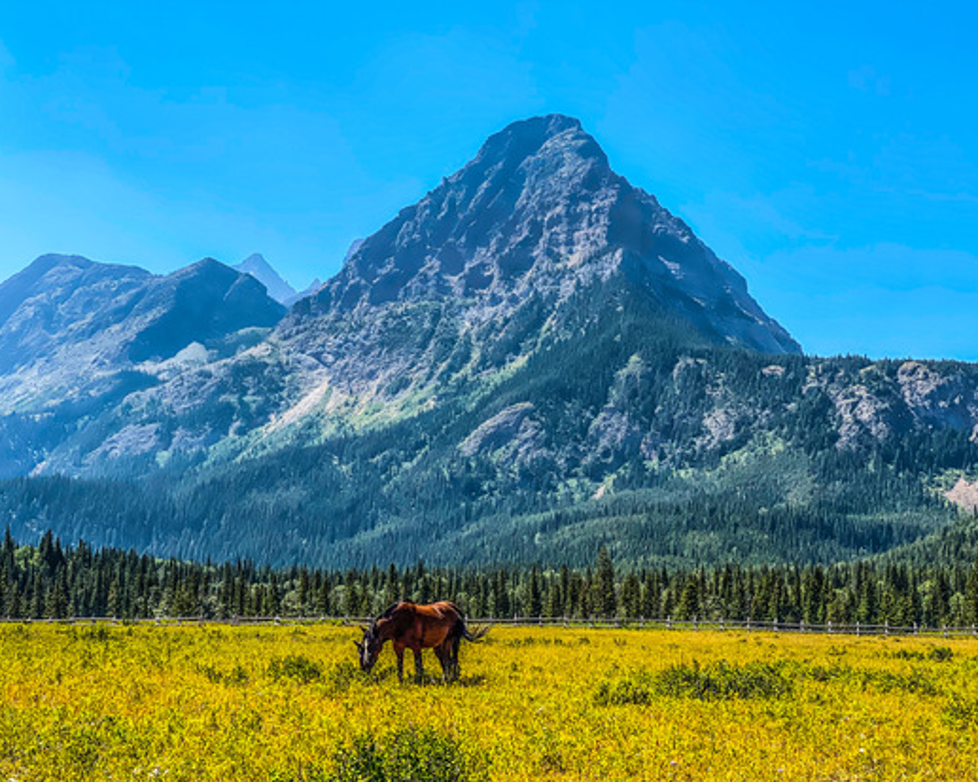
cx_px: 503
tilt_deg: +6.8
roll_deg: +1.0
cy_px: 392
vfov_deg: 27.6
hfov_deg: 34.2
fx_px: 1591
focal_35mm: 55
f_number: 2
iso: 20
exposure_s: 1/1597
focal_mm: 6
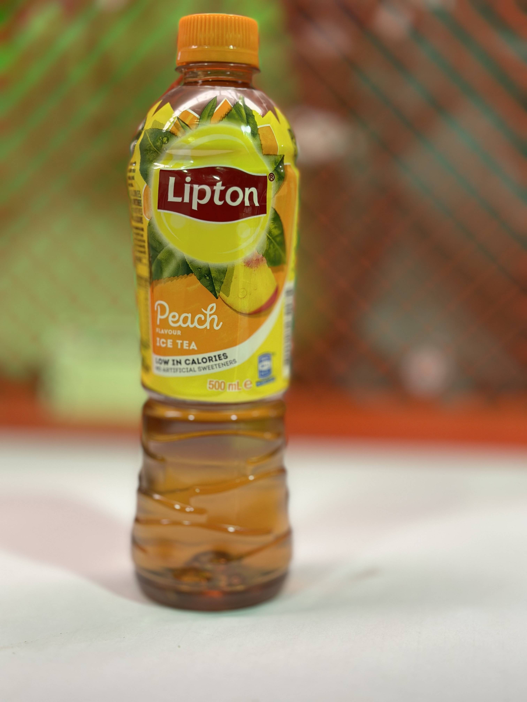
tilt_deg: -7.4
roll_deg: -0.5
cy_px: 351
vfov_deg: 39.7
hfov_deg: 30.3
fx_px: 974
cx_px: 264
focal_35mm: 48
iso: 160
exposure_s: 1/50
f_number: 1.78
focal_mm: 6.86
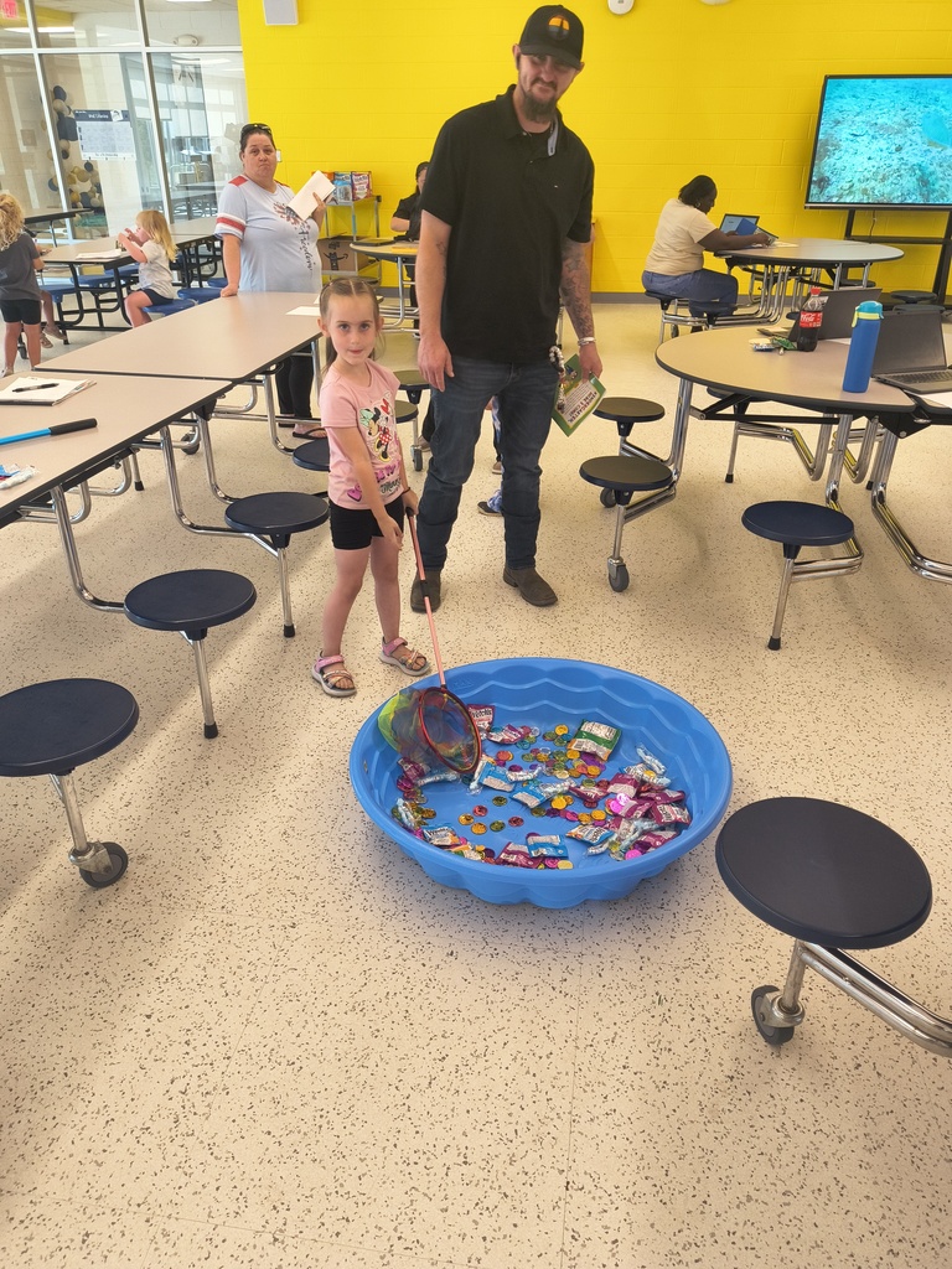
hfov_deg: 54.9
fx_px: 917
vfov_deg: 69.4
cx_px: 476
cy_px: 634
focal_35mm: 25
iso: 336
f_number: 1.7
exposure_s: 1/100
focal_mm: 4.68
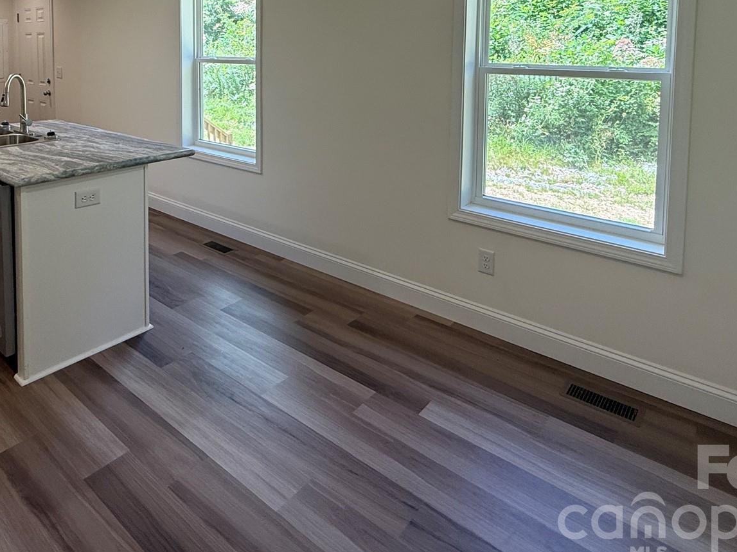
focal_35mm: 25
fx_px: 532
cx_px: 287
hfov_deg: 68.5
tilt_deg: -2.2
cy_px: 78
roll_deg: -0.4
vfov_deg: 50.1
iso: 80
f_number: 2.2
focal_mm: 2.22
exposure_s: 1/120
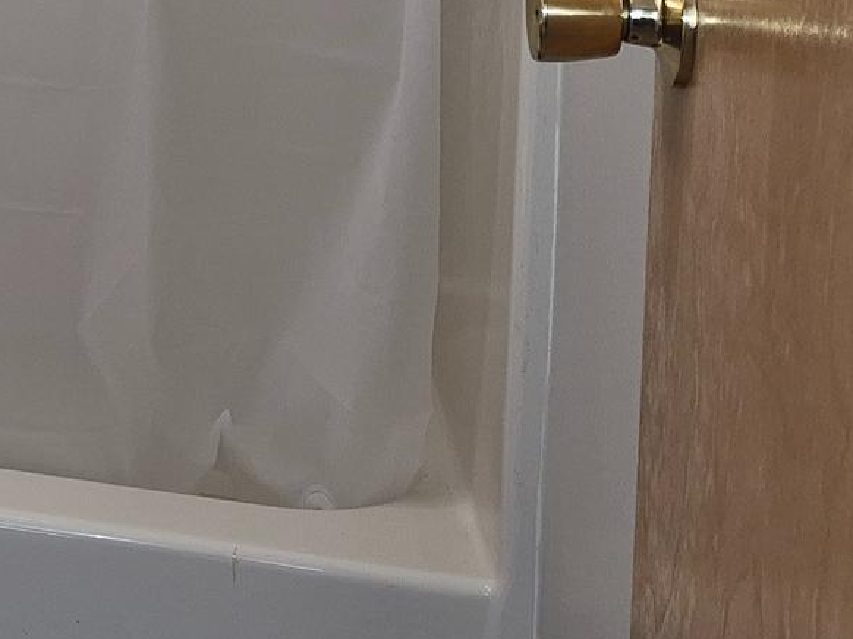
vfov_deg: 16.8
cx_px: -589
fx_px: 1995
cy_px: -268
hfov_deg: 19.4
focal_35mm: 81
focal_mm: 5.4
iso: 80
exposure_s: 1/60
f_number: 1.8
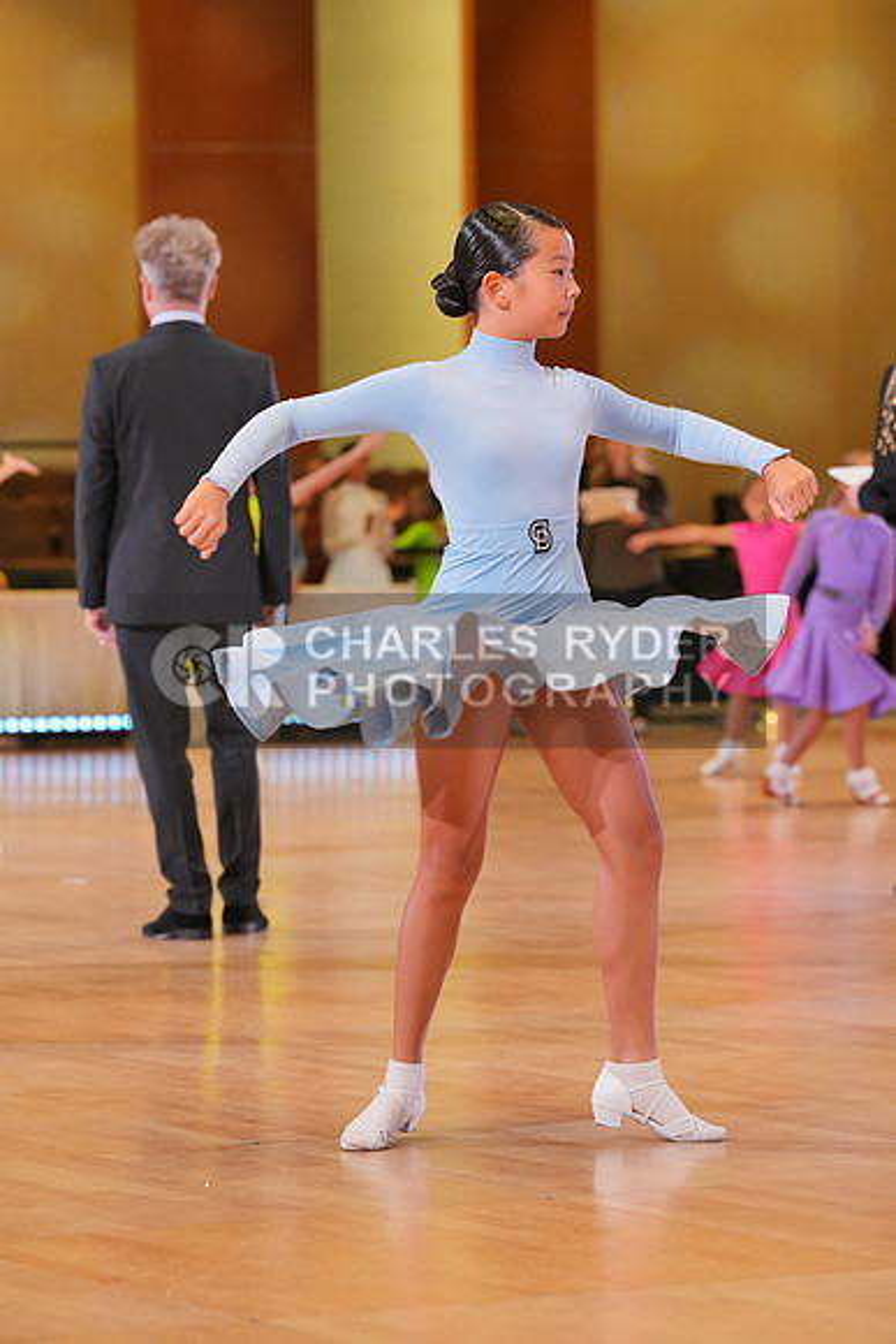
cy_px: 672
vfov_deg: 13.4
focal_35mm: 153
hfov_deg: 9.0
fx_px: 5708
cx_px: 448
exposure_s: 1/400
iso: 4000
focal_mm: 153
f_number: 5.6
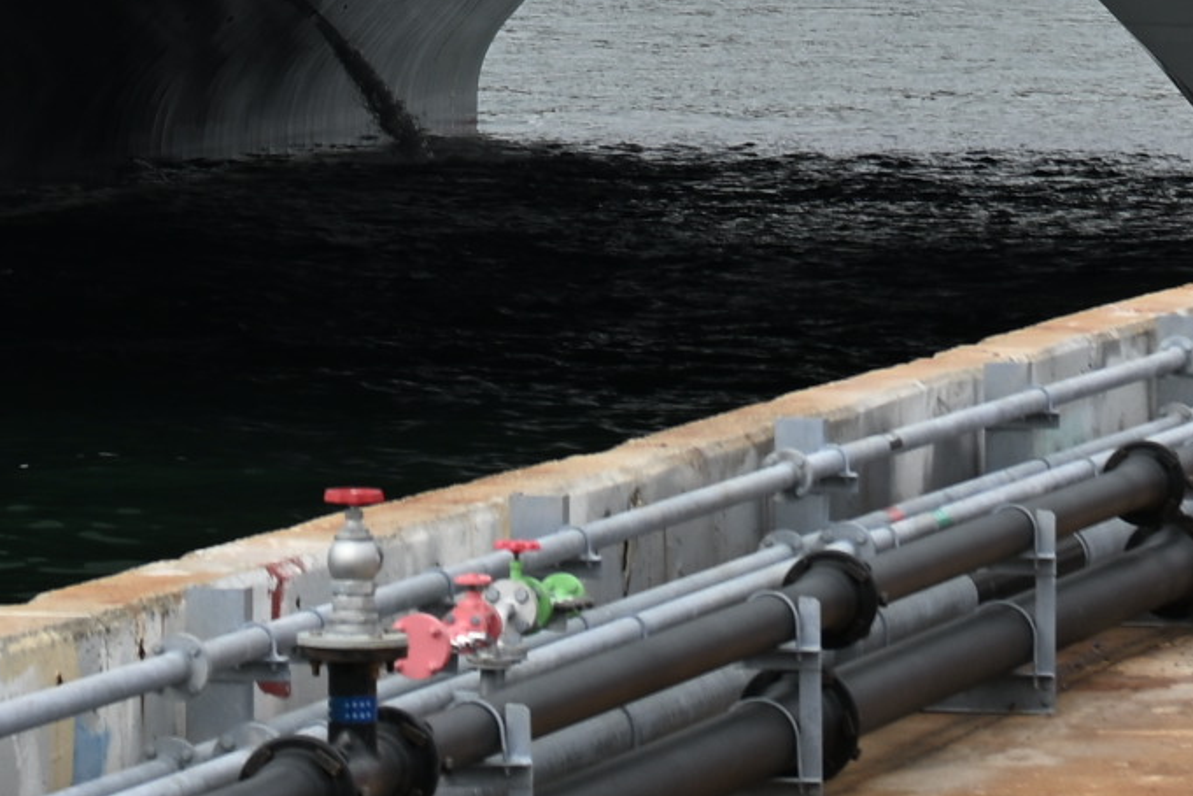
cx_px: 505
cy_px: -1190
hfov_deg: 6.9
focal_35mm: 297
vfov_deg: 4.5
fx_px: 9841
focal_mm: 49
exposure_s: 1/200
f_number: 7.1
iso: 100
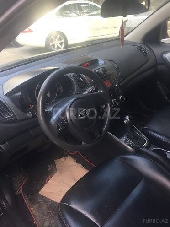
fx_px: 190
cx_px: 85
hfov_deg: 48.2
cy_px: 114
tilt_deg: -32.0
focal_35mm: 29
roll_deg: +5.0
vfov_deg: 61.7
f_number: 2.2
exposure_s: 1/33
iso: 40
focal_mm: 4.15
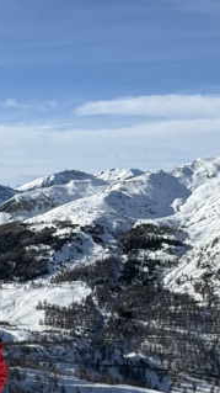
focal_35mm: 84
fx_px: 873
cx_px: -124
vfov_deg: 25.3
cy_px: 177
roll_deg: -0.8
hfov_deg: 13.4
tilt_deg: +2.7
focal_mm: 6.76
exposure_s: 1/10309
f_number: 1.78
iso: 80
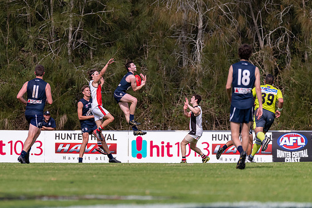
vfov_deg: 2.5
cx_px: 113
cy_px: 90
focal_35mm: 546
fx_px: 4733
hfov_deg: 3.8
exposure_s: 1/4000
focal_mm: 400
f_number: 6.3
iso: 800
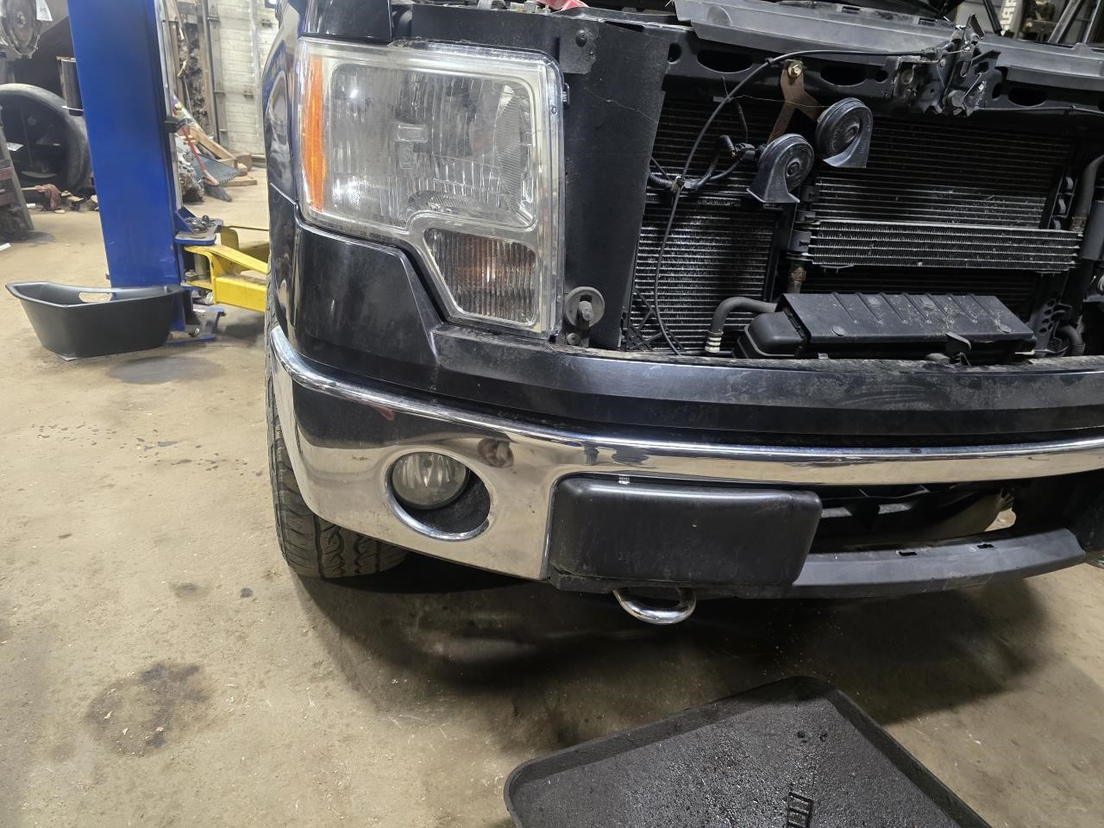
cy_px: 414
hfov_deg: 73.9
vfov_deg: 58.9
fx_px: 734
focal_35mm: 23
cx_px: 552
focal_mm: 6.3
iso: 800
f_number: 1.7
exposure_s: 1/60
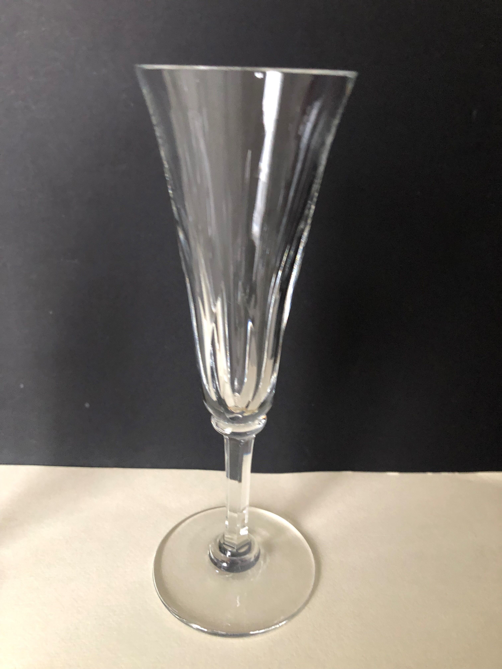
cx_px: 251
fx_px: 541
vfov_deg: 63.4
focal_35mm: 28
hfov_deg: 49.7
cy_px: 334
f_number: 1.8
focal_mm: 3.99
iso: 100
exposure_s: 1/9
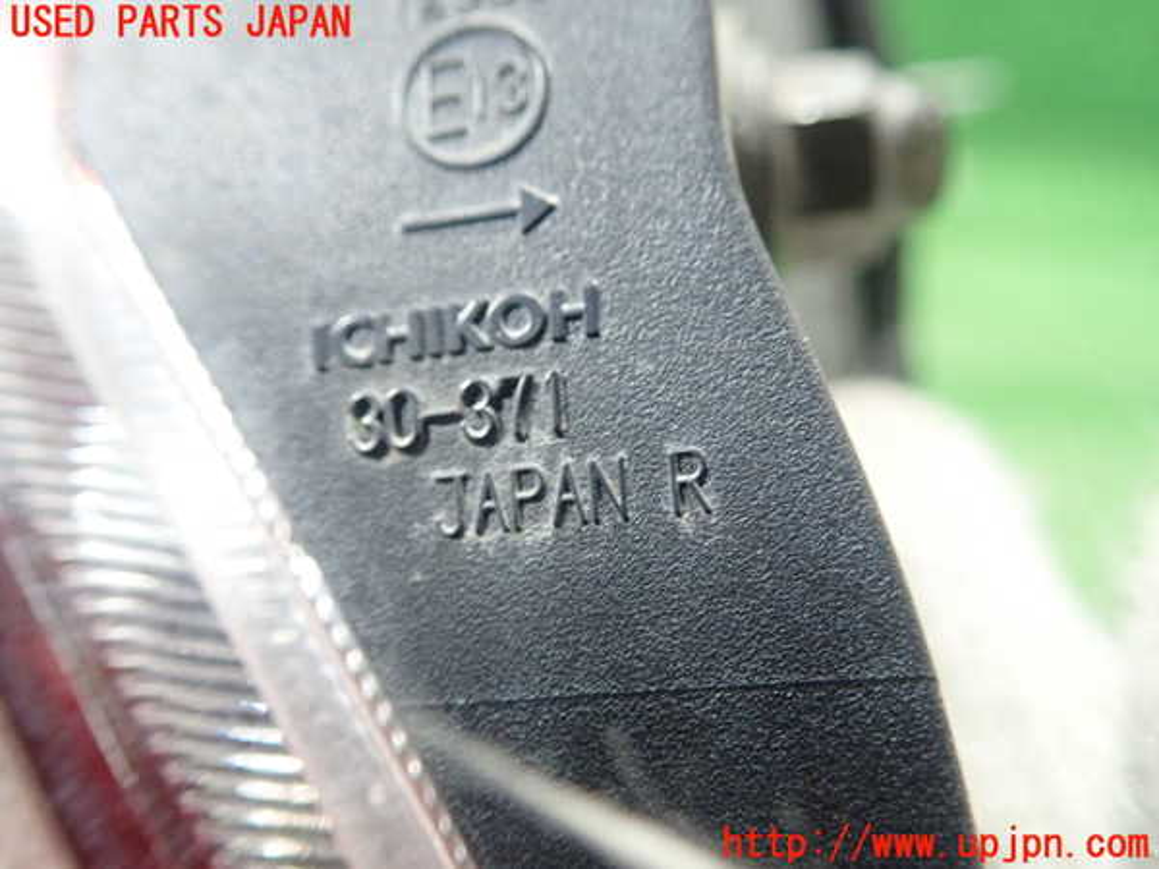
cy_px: 434
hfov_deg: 60.0
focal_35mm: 30
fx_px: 1004
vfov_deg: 46.8
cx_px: 580
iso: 800
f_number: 2.3
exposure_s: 1/100
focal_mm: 5.5
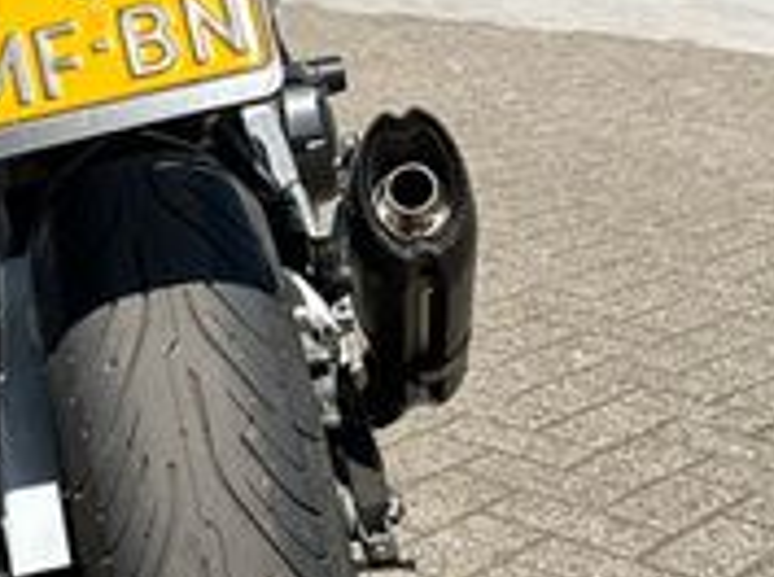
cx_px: 118
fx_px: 1941
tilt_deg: -12.9
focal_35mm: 87
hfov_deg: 22.1
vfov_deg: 16.9
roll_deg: -1.0
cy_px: 188
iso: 80
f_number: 1.78
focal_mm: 6.86
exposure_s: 1/3861
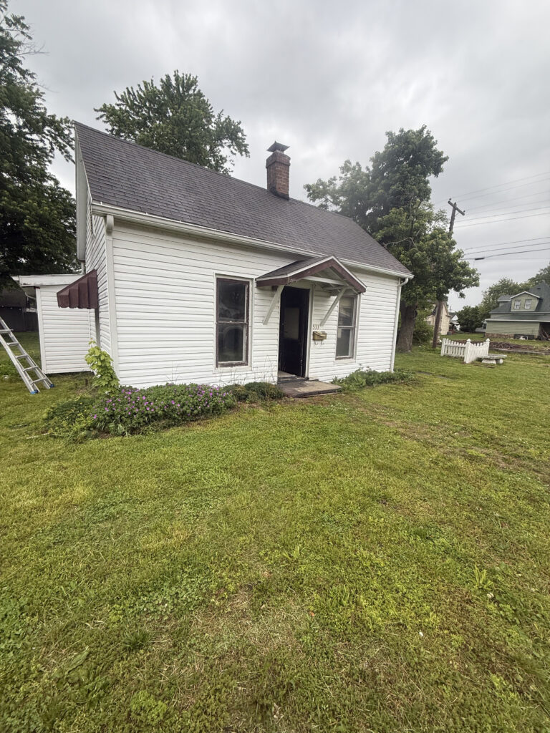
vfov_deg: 102.1
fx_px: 297
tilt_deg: -8.8
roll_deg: -2.4
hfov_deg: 85.7
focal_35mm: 14
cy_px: 366
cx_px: 275
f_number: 2.2
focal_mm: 2.22
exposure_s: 1/171
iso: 50
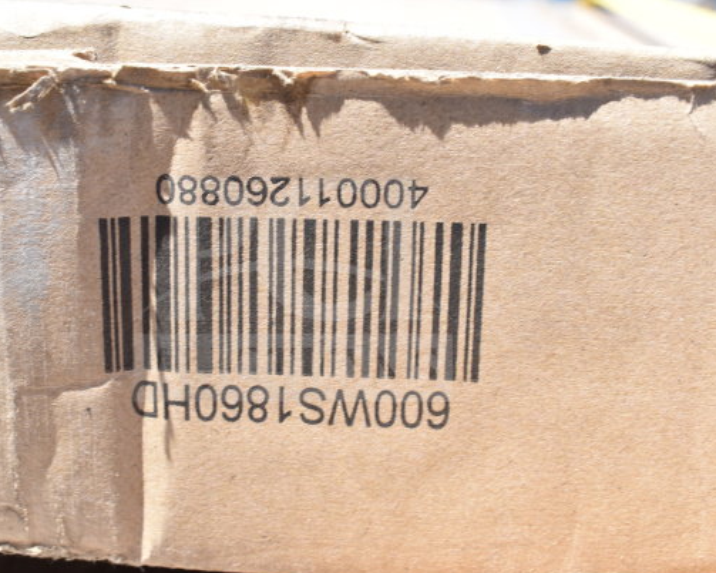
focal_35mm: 50
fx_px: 1050
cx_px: 292
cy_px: 289
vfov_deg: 30.5
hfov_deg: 37.5
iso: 200
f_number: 7.1
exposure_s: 1/200
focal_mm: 29
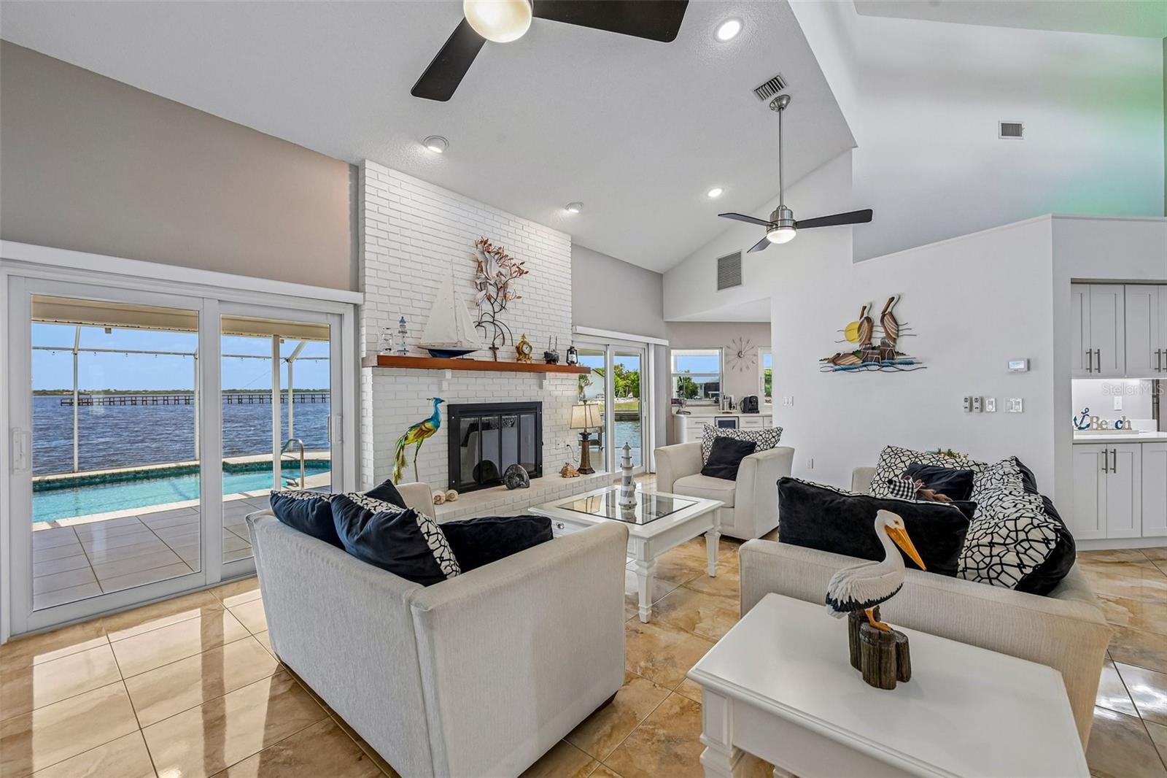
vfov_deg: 81.2
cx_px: 584
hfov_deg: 104.3
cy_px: 389
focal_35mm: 14
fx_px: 454
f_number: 8
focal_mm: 14
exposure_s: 1/125
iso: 400
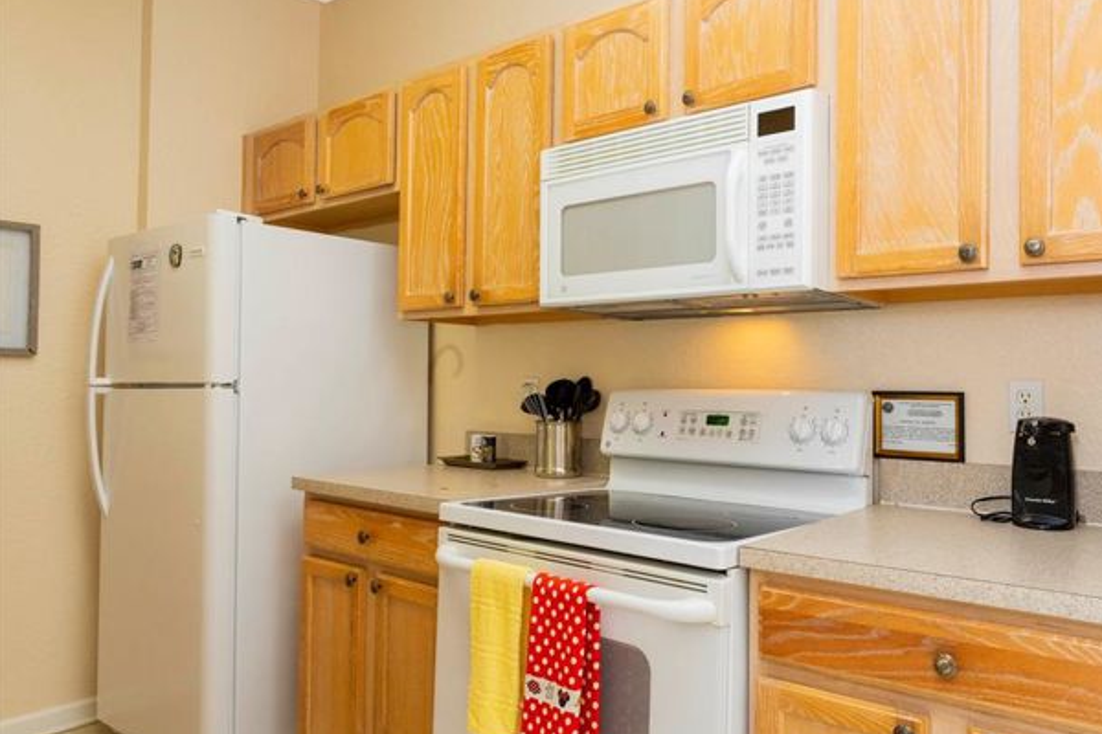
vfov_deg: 47.9
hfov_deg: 66.9
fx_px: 826
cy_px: 362
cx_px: 644
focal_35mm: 27
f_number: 14
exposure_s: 1/10
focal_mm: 23
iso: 1000
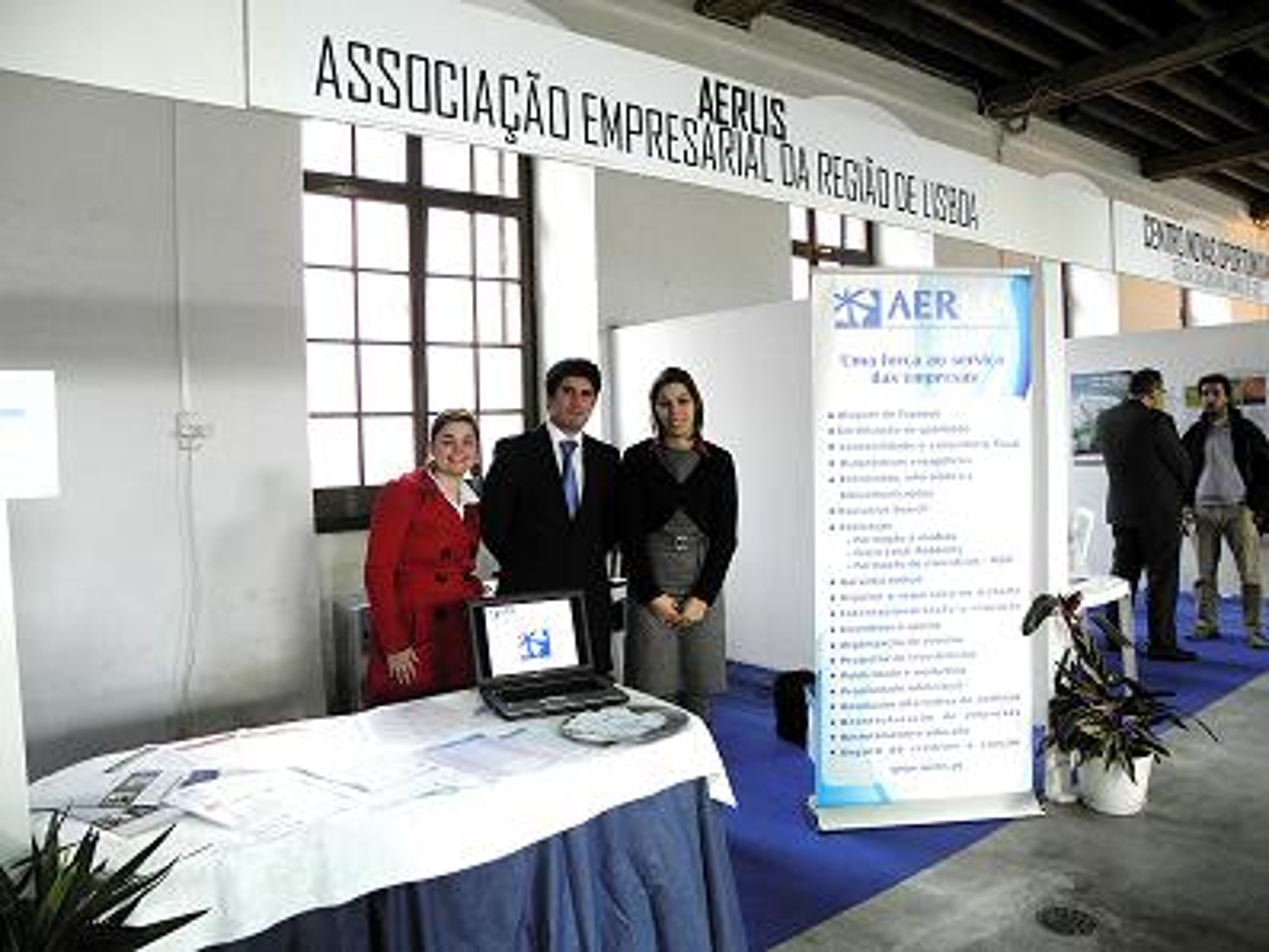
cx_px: 634
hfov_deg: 67.3
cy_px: 476
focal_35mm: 26
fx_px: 953
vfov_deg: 53.1
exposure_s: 1/30
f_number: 2.8
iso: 100
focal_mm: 4.6
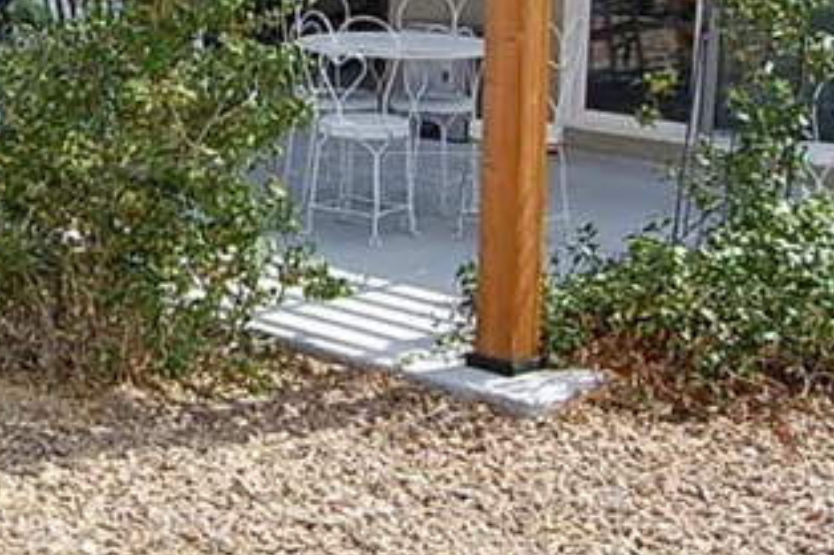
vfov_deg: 15.1
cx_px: -250
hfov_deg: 21.0
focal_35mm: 88
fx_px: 2038
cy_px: -56
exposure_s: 1/250
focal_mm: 18
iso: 200
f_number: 8
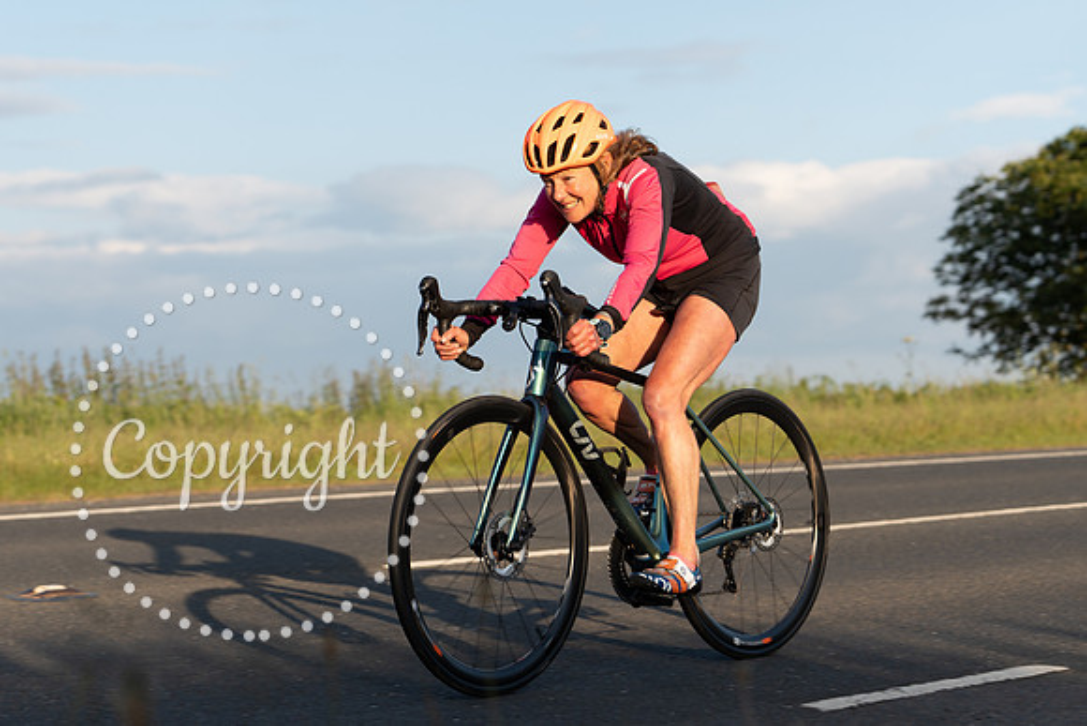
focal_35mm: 96
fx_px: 2892
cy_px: 338
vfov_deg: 14.3
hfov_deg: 21.3
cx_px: 513
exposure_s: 1/640
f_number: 4
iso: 125
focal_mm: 73
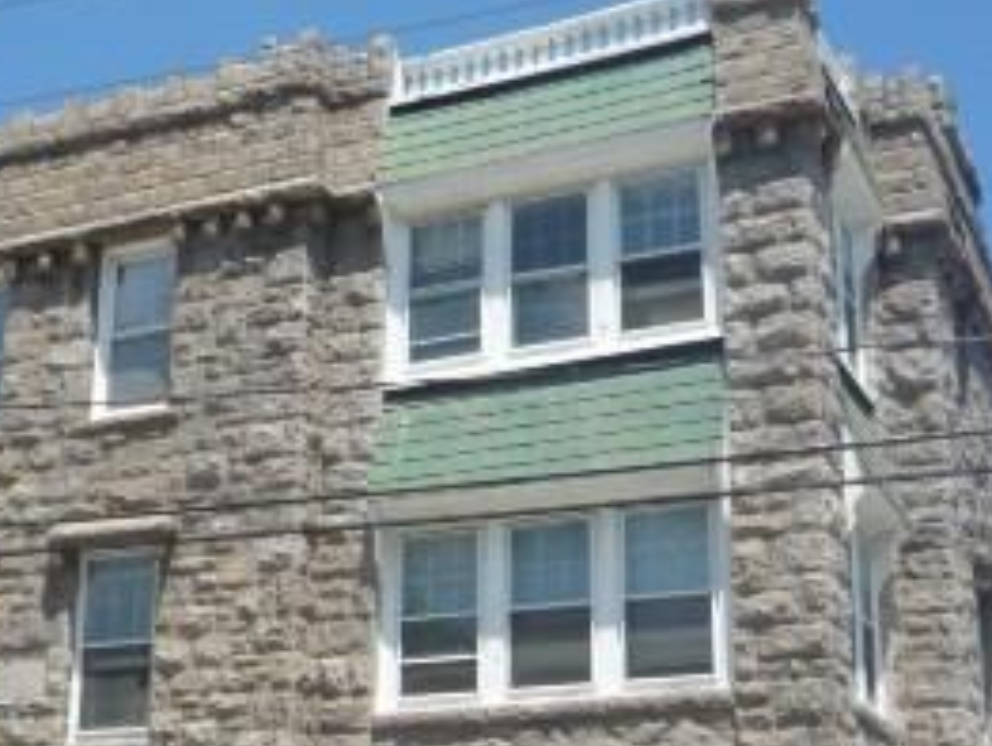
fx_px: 1750
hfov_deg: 31.5
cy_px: 470
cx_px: 367
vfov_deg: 24.0
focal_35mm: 61
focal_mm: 4.4
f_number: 4
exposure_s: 1/640
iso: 100
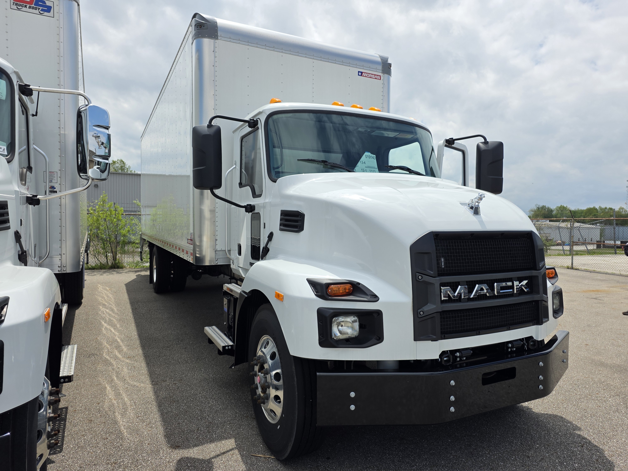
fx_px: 417
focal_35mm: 23
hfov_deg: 73.9
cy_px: 236
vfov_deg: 58.9
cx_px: 314
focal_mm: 6.25
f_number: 1.7
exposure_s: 1/7944
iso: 64
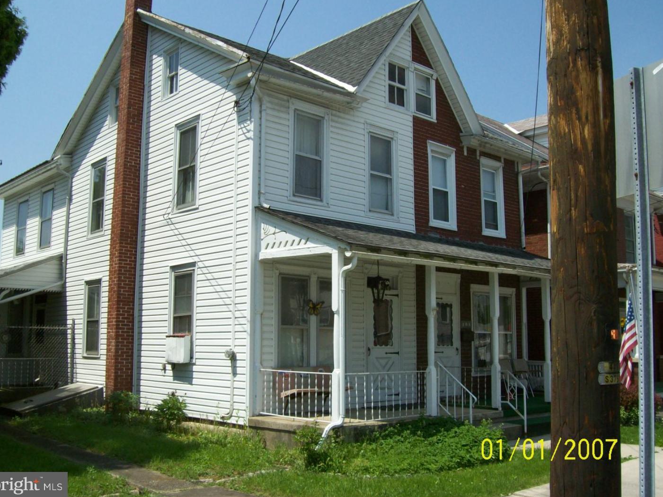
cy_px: 244
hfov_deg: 50.1
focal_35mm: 37
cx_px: 326
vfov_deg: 38.7
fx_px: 709
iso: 80
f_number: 4.8
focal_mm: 6
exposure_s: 1/637
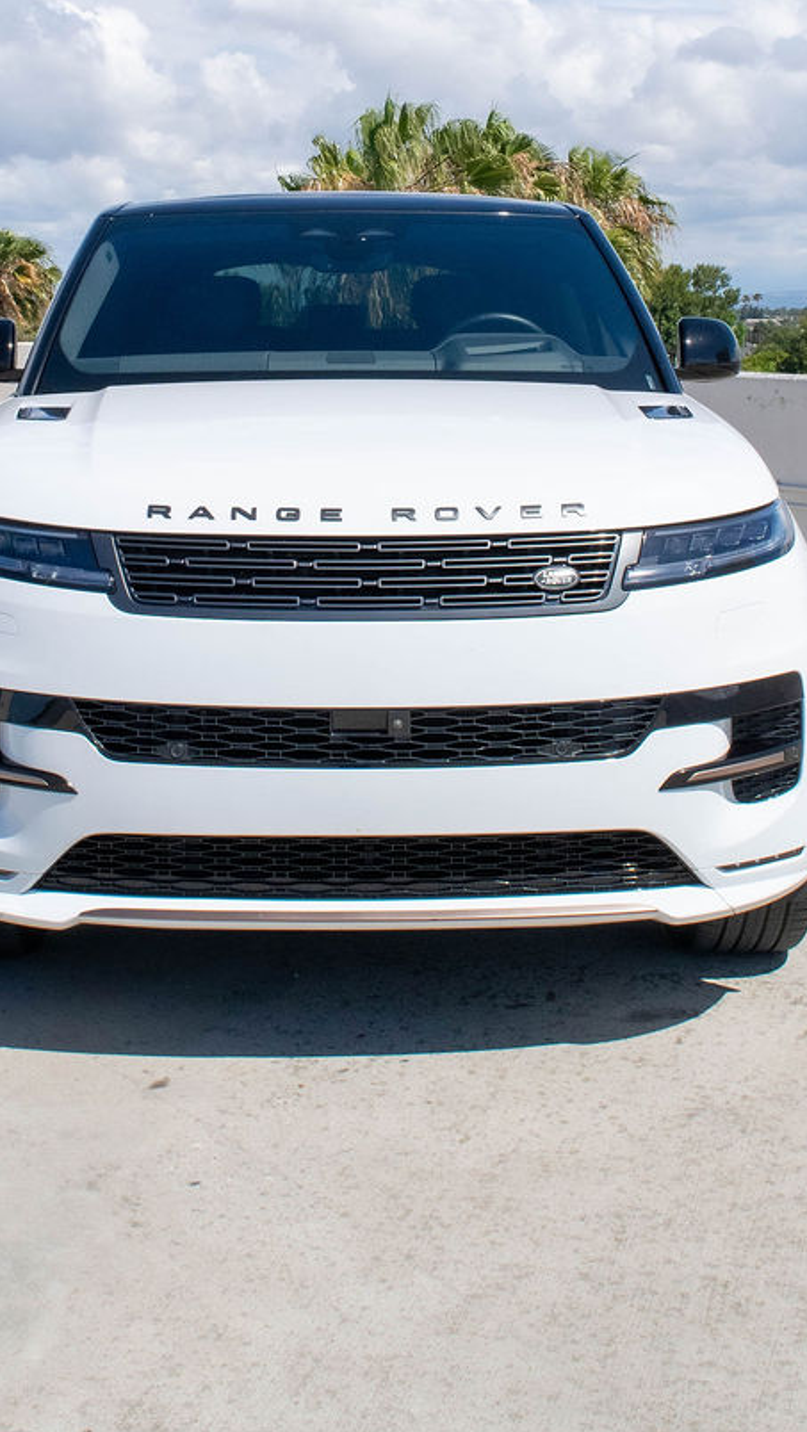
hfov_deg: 22.2
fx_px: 2052
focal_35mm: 54
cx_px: 356
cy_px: 269
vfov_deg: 37.0
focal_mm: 18
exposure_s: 1/2000
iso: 360
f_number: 8
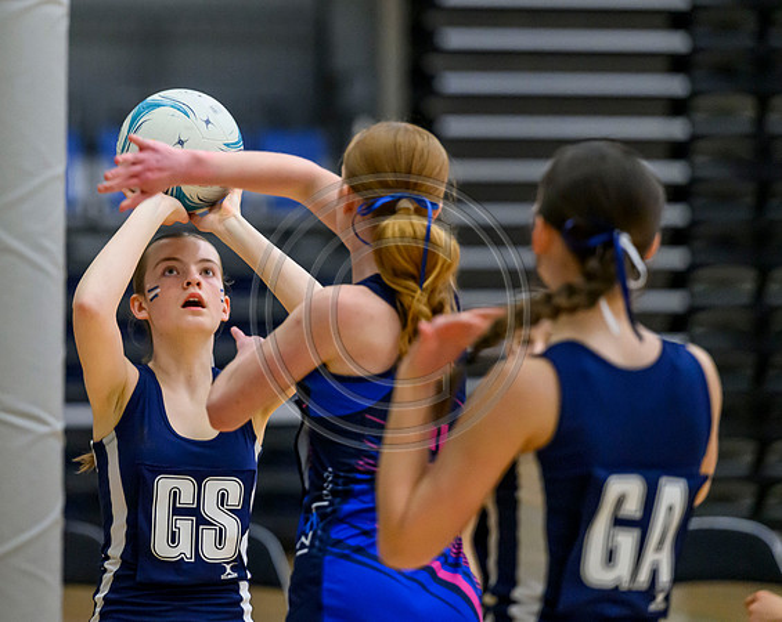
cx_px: 219
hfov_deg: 7.1
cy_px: 255
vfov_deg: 5.7
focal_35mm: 273
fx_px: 6302
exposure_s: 1/800
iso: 6400
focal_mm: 200
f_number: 3.5
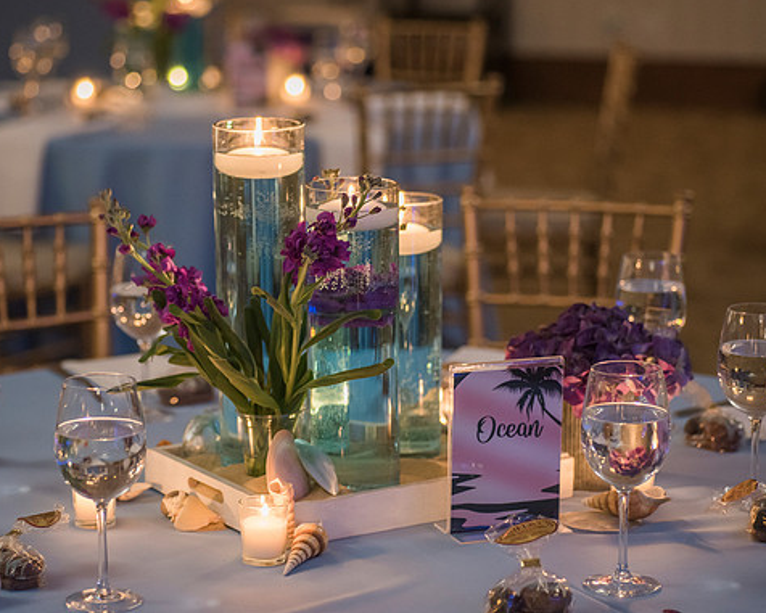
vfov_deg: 15.0
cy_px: 306
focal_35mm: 103
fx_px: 2336
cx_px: 327
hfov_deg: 18.6
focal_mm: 90
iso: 2000
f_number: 3.5
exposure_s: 1/60
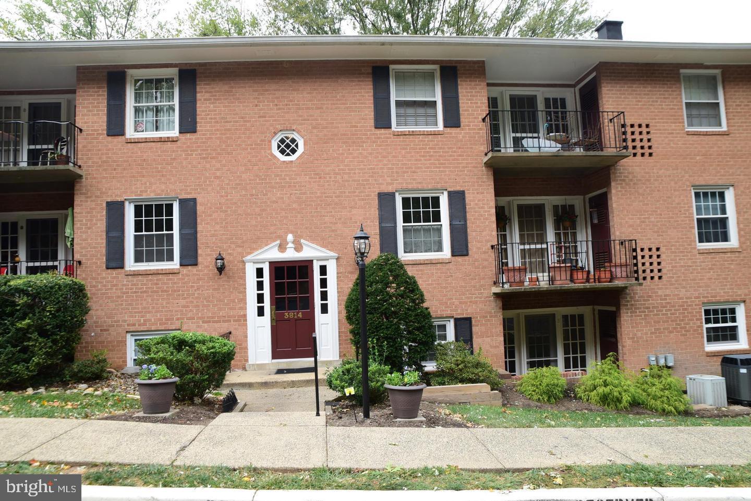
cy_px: 250
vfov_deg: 53.2
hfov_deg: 73.7
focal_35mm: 24
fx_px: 501
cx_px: 376
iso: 800
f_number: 8
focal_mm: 24
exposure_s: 1/250
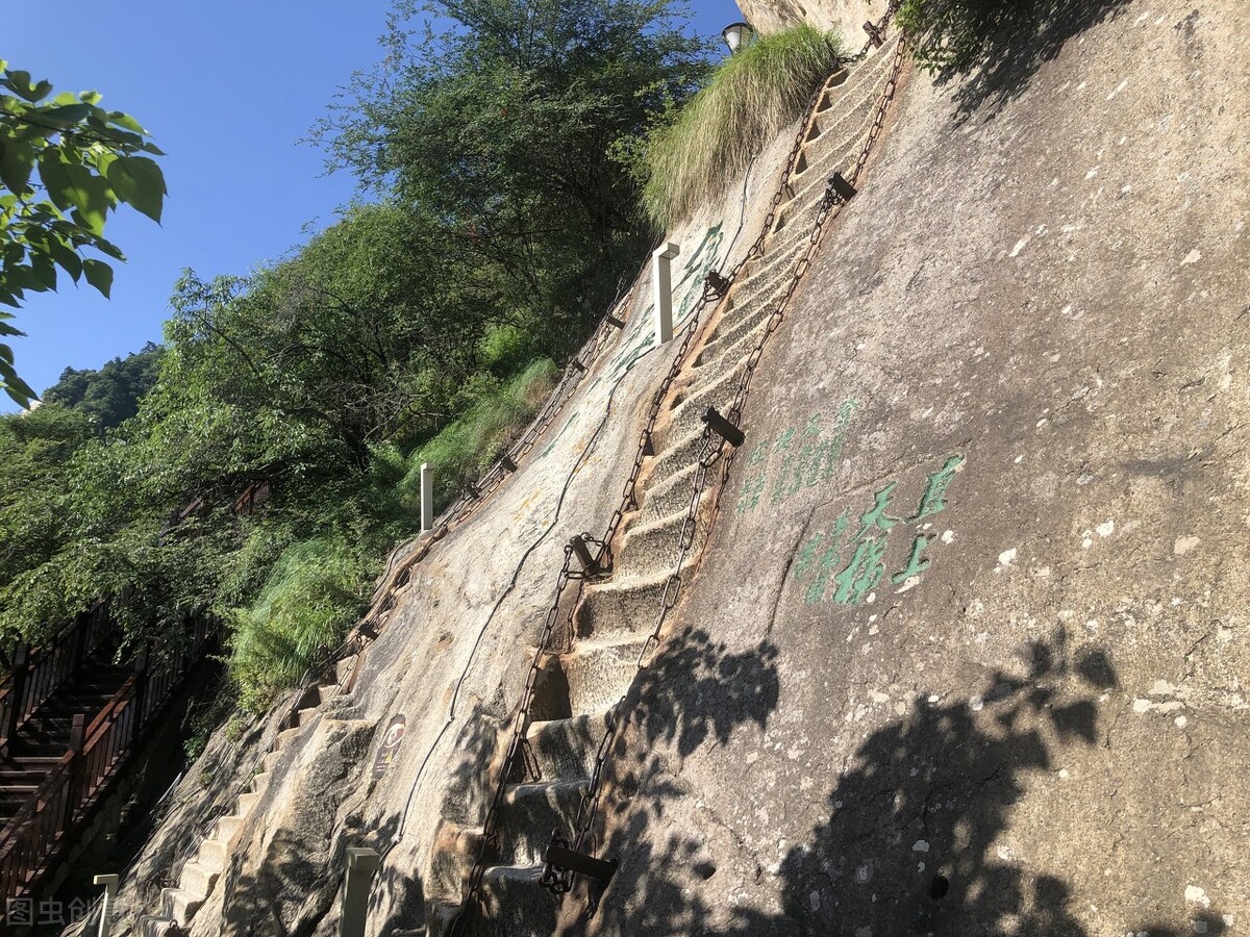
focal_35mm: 28
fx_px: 1011
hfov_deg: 63.4
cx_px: 625
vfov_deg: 49.7
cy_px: 468
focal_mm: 3.99
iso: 20
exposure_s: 1/1372
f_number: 1.8
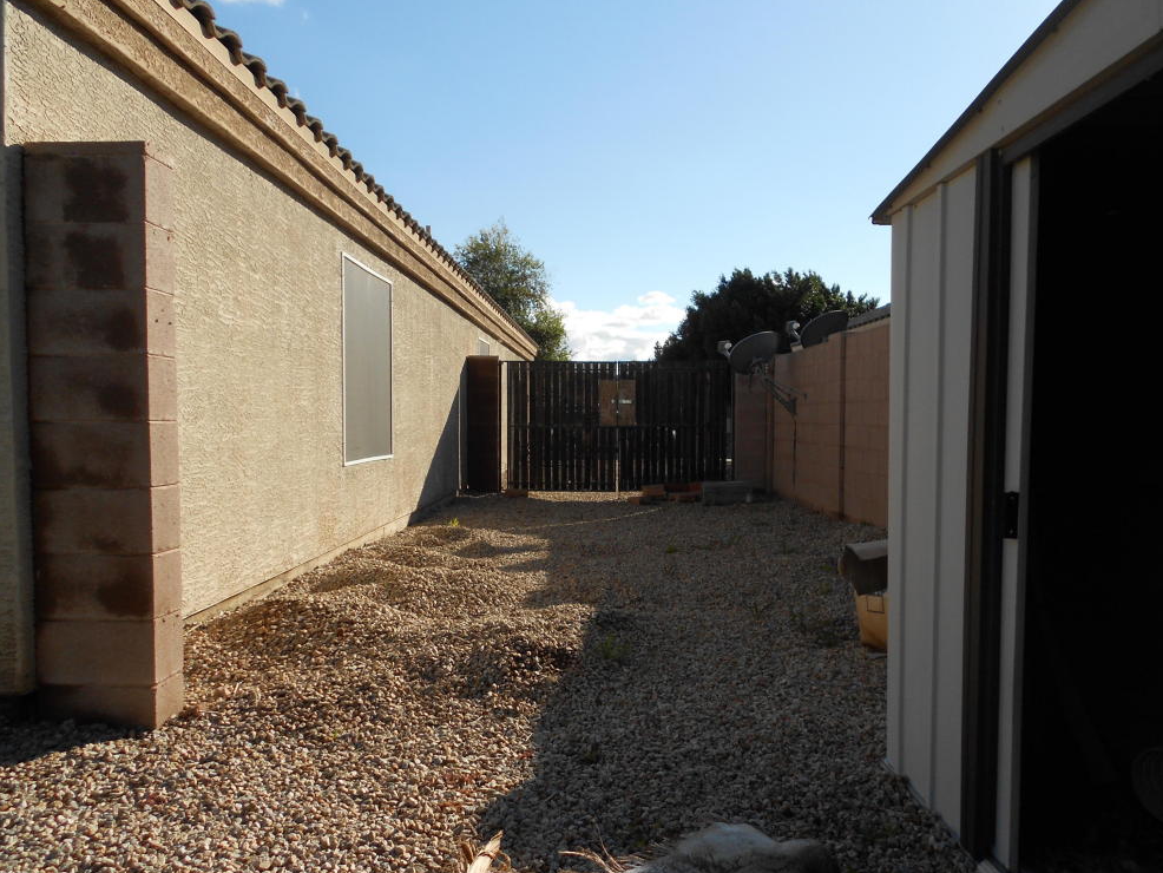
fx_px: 907
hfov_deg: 65.3
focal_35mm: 27
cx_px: 583
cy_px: 451
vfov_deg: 51.4
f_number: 3.2
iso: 80
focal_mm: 4.6
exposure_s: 1/1000
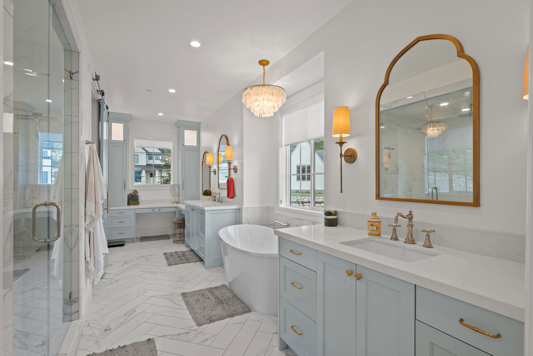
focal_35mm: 17
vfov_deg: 70.5
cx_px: 266
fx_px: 252
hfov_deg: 93.3
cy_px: 178
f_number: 8
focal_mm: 17
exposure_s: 1/4
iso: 500
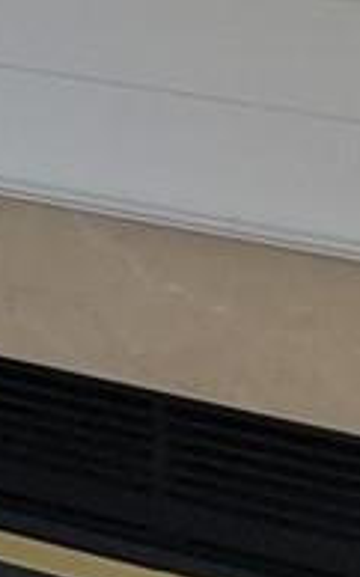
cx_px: -2544
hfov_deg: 3.3
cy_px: -741
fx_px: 4575
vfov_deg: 6.9
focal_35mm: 291
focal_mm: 5.4
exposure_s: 1/230
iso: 40
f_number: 1.8
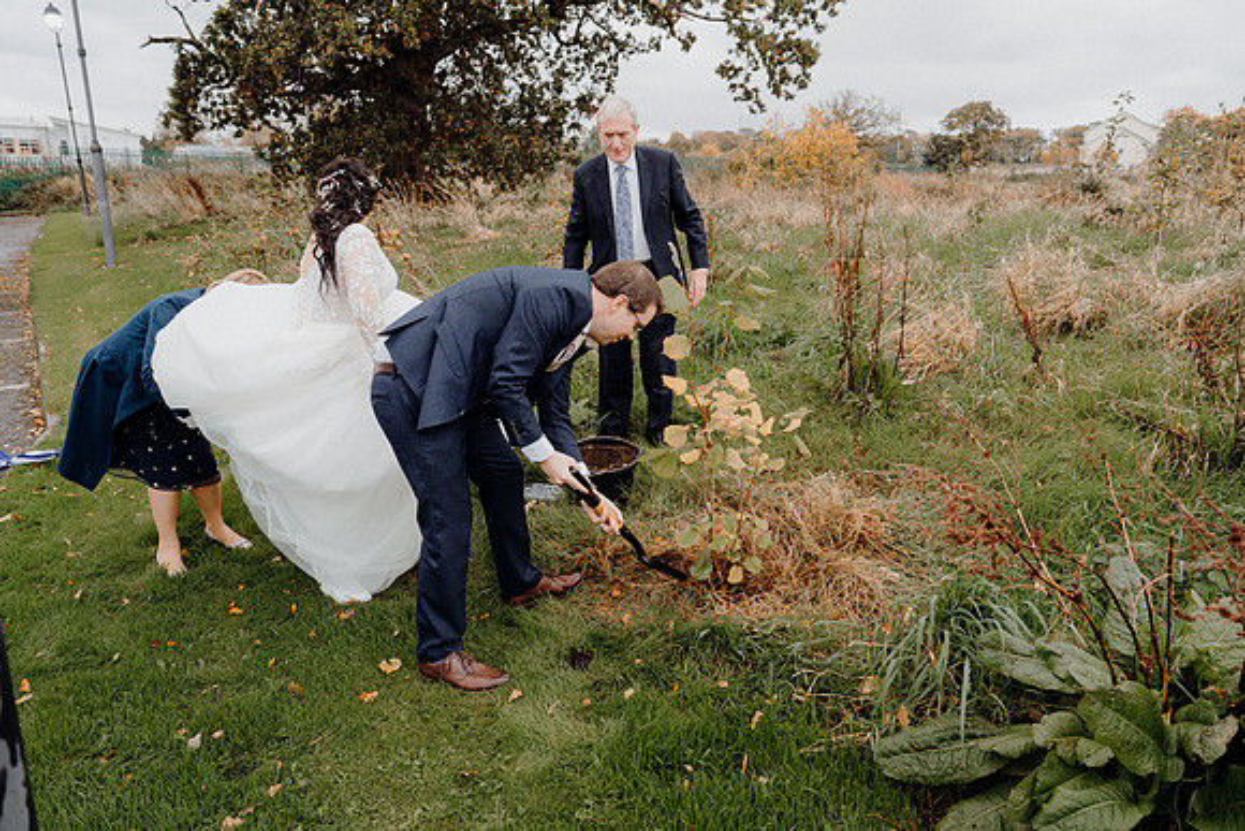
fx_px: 865
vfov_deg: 51.3
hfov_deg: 71.5
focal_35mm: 25
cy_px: 416
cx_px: 622
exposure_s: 1/160
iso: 640
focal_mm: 25
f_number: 3.5
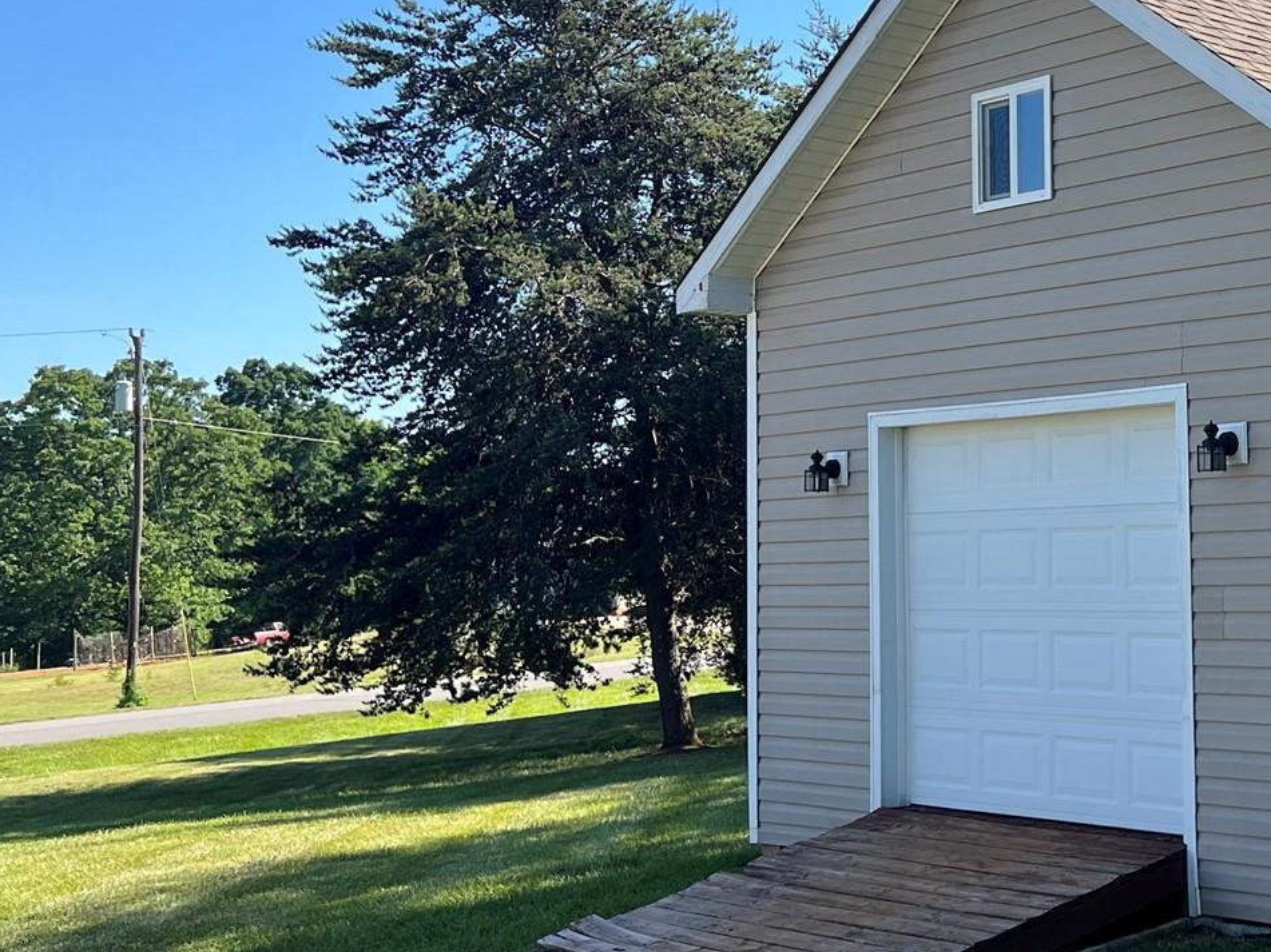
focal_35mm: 56
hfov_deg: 31.8
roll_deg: +1.4
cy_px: 411
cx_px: 1267
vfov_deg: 26.1
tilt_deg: +4.8
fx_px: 2056
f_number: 1.5
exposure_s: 1/1698
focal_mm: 5.7
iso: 50
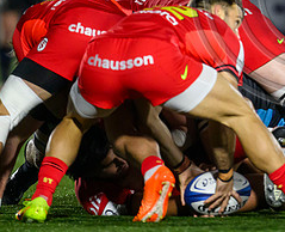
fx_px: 9756
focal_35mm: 1150
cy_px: -19
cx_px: 388
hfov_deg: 1.7
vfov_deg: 1.4
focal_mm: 400
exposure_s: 1/3200
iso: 5000
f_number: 3.2
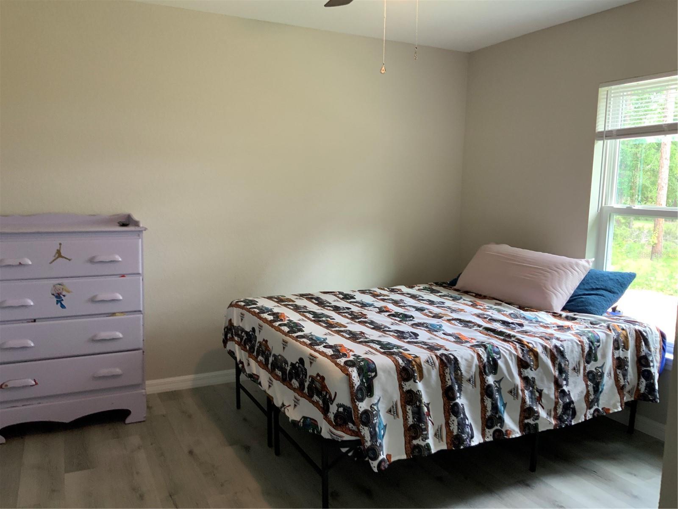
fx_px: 568
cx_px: 339
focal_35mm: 29
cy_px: 254
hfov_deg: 61.7
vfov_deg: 48.2
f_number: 1.8
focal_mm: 3
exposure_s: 1/60
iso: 125
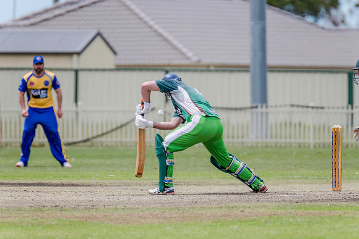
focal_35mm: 600
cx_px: 180
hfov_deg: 3.4
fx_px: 5984
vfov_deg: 2.3
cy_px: 120
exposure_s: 1/2500
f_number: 6.3
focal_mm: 600
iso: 800
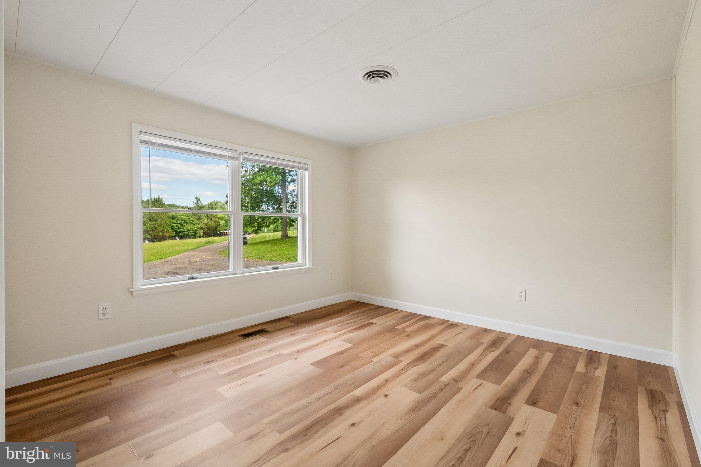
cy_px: 234
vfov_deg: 77.3
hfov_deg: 100.4
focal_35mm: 15
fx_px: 292
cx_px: 350
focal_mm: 10
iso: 400
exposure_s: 1/160
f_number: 5.6
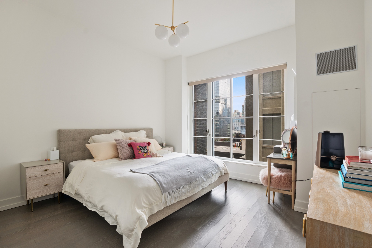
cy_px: 124
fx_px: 155
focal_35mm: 15
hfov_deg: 100.4
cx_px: 186
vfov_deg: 77.3
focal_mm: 10
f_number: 8
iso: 200
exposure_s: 2
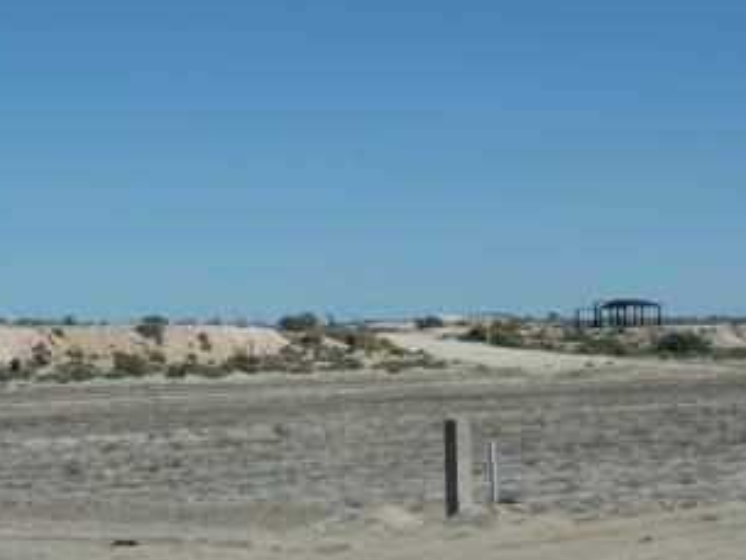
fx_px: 2350
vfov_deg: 13.6
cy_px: 306
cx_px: 482
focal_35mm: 109
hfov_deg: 18.0
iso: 80
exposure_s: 1/800
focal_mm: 8.5
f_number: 5.6
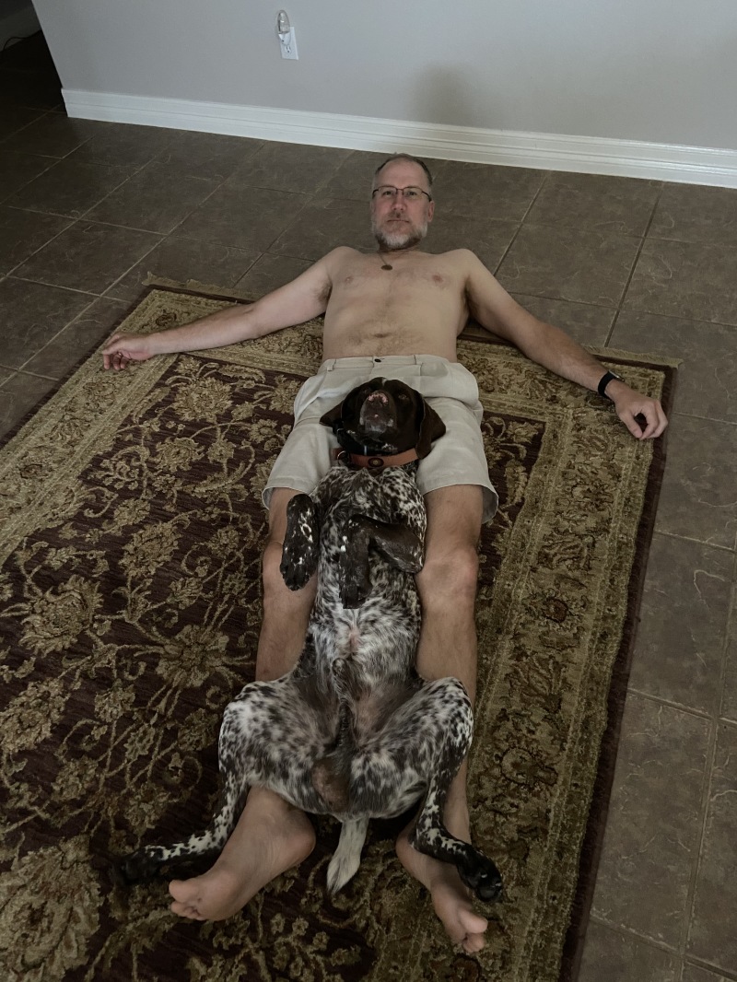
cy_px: 491
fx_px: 738
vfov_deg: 67.3
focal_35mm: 26
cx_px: 368
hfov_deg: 53.1
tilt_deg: -47.3
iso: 1000
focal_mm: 4.25
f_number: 1.8
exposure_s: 1/27
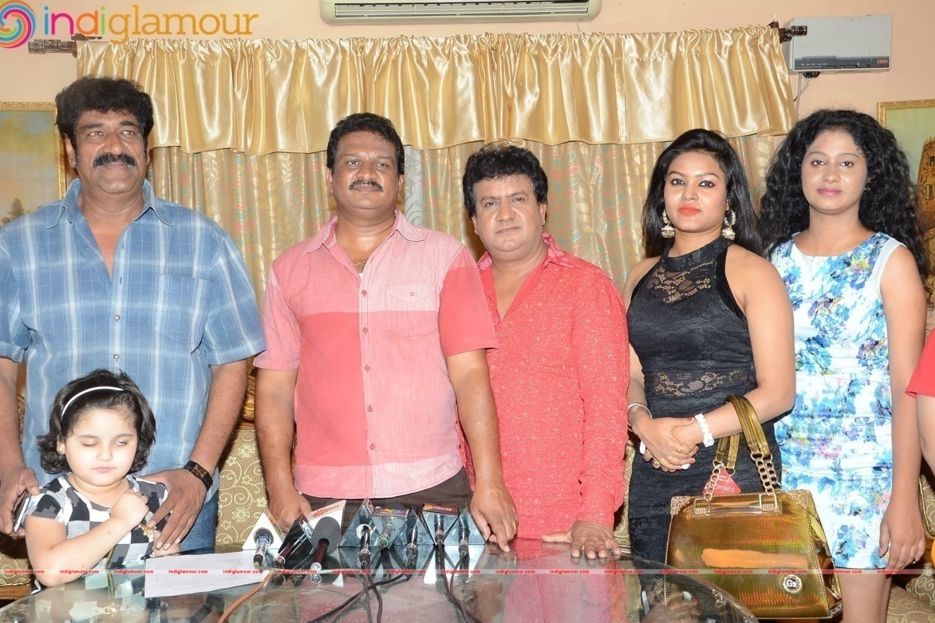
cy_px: 312
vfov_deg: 29.2
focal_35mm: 46
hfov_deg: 42.7
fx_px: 1194
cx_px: 460
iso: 500
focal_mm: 30
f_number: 5.6
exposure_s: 1/125
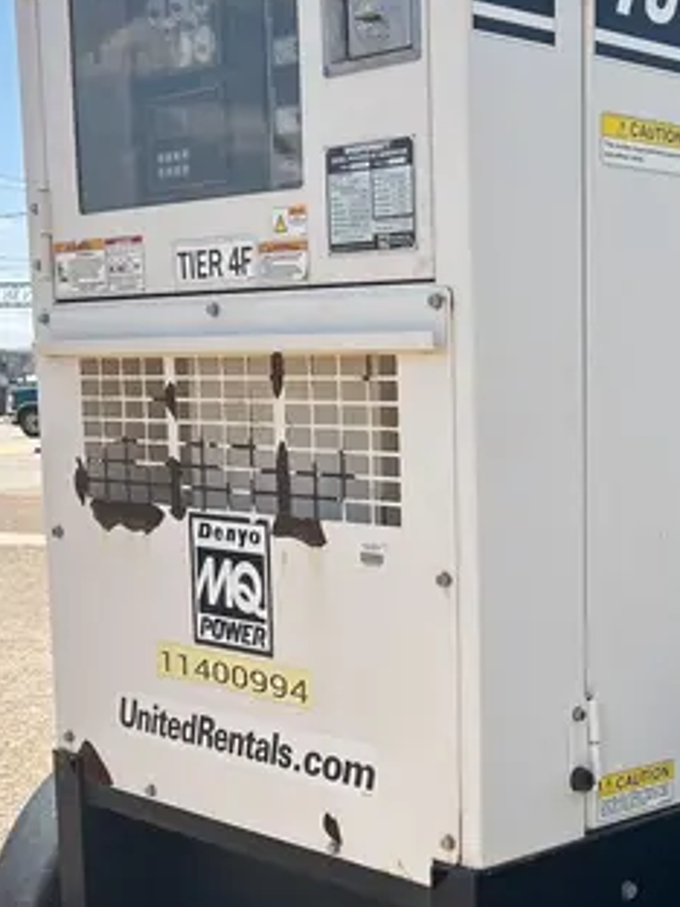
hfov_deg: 23.3
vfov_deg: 31.4
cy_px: 618
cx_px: 631
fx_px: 1598
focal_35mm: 61
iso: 50
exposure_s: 1/3571
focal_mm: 5.7
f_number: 1.5
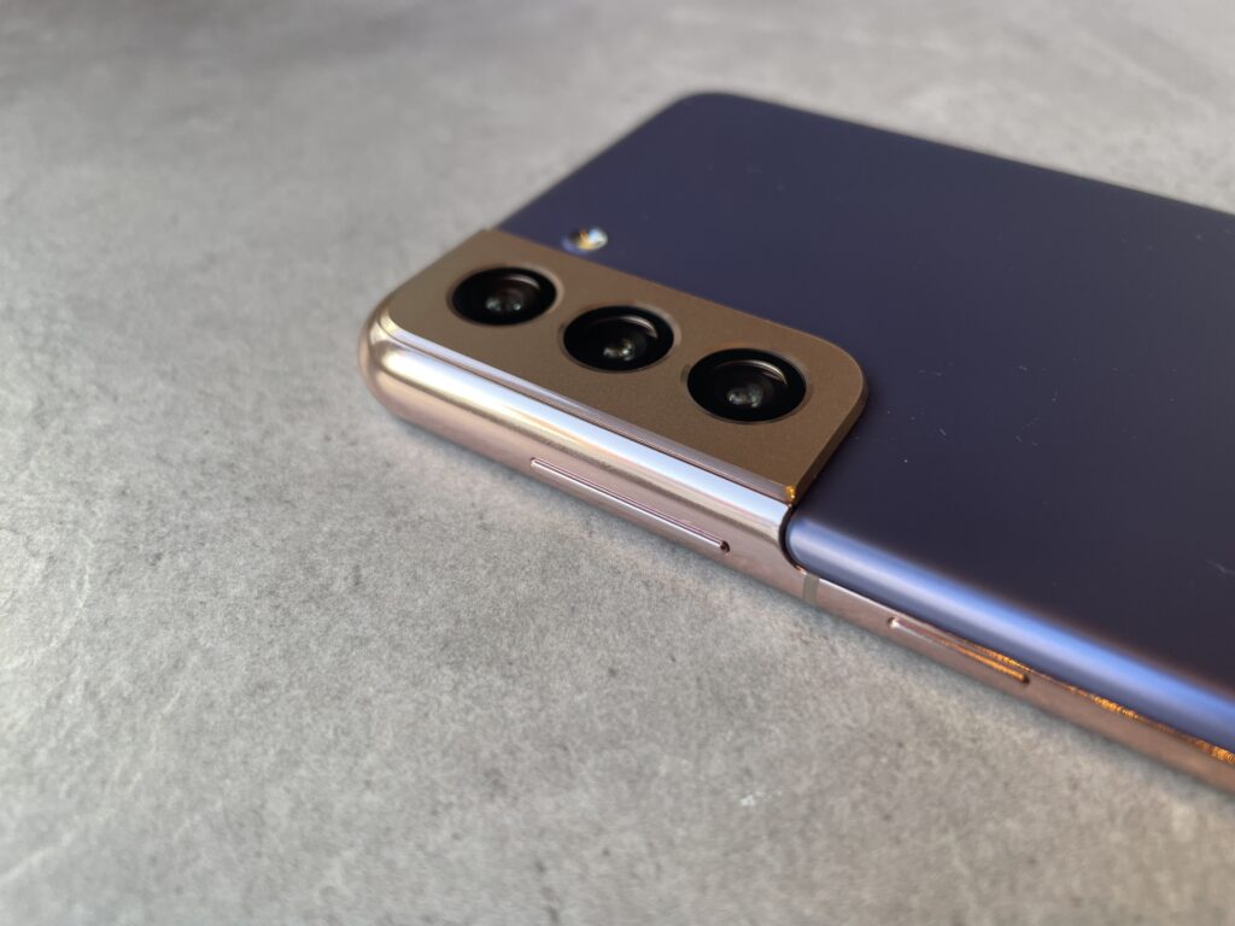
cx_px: 618
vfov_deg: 53.1
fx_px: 928
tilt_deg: -43.3
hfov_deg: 67.3
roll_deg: +1.1
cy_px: 463
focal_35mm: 26
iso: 64
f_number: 1.6
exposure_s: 1/119
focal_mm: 4.2
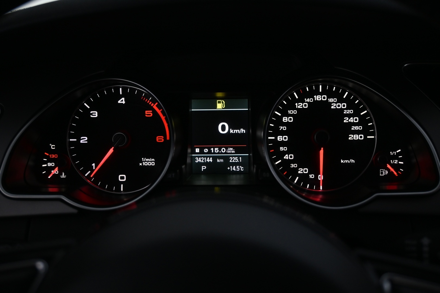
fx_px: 458
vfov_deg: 35.5
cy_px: 146
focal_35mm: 38
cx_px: 220
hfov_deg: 51.3
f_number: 4.2
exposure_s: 1/40
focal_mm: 25
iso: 1250
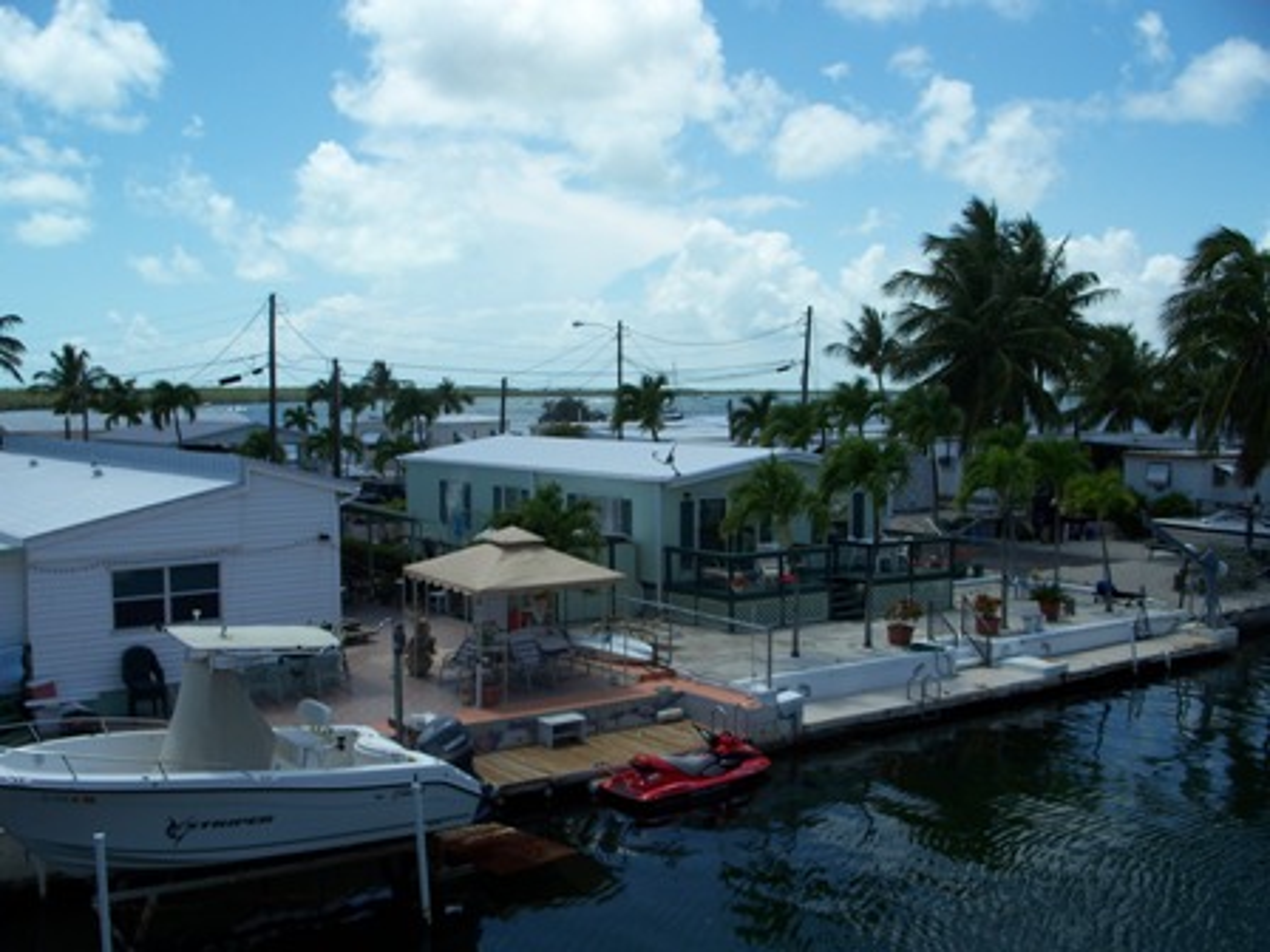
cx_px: 635
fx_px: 1357
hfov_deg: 50.1
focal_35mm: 37
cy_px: 476
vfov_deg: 38.7
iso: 64
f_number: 4
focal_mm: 7.8
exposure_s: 1/800
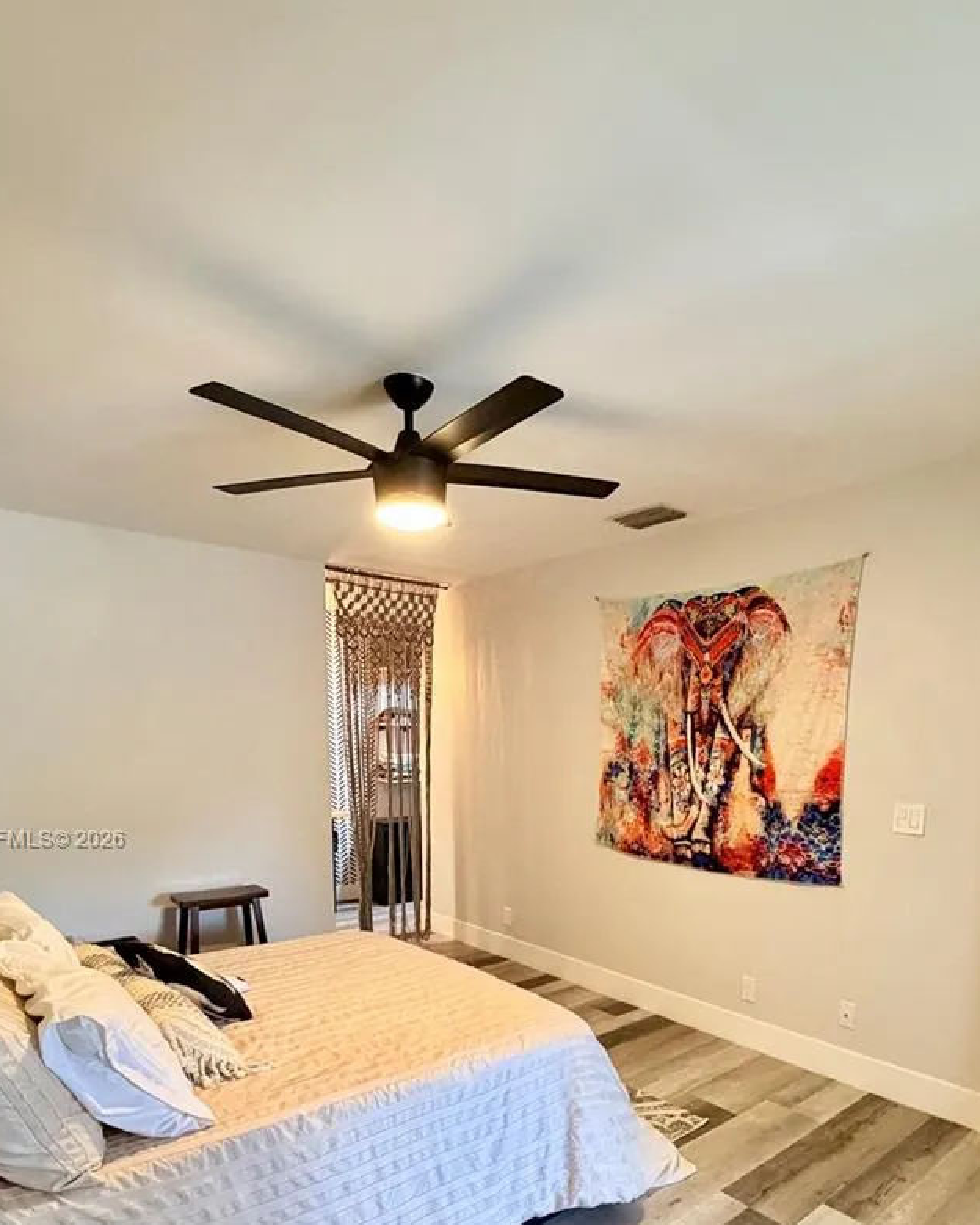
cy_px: 841
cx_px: 539
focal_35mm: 21
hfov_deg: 65.4
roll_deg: -1.0
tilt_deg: -7.6
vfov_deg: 74.6
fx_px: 761
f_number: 2.2
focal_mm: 2.22
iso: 500
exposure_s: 1/60
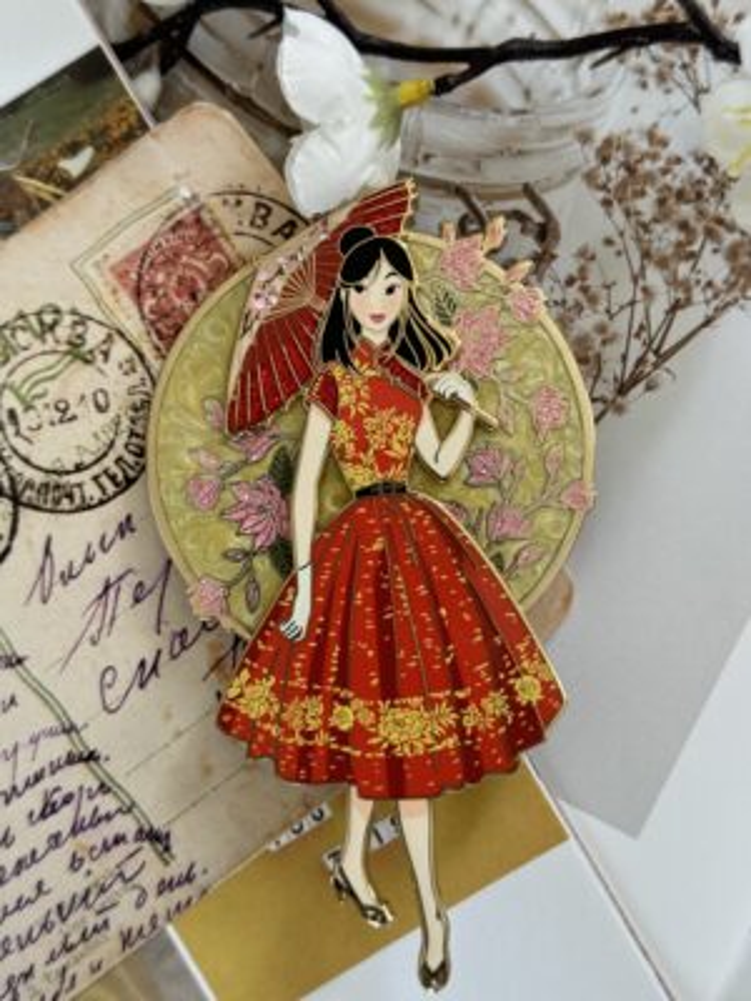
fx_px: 1388
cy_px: 500
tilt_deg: -89.1
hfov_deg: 30.3
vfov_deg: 39.7
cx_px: 376
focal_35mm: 48
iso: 250
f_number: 1.78
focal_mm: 6.76
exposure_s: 1/48
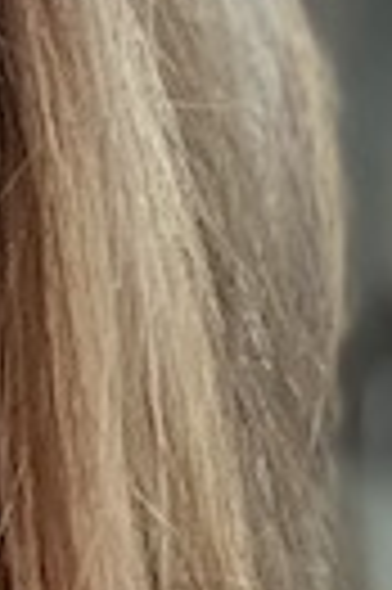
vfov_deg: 8.2
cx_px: -640
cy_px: 1175
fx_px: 3914
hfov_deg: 5.5
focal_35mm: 239
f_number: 2.2
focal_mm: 2.71
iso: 100
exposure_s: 1/60
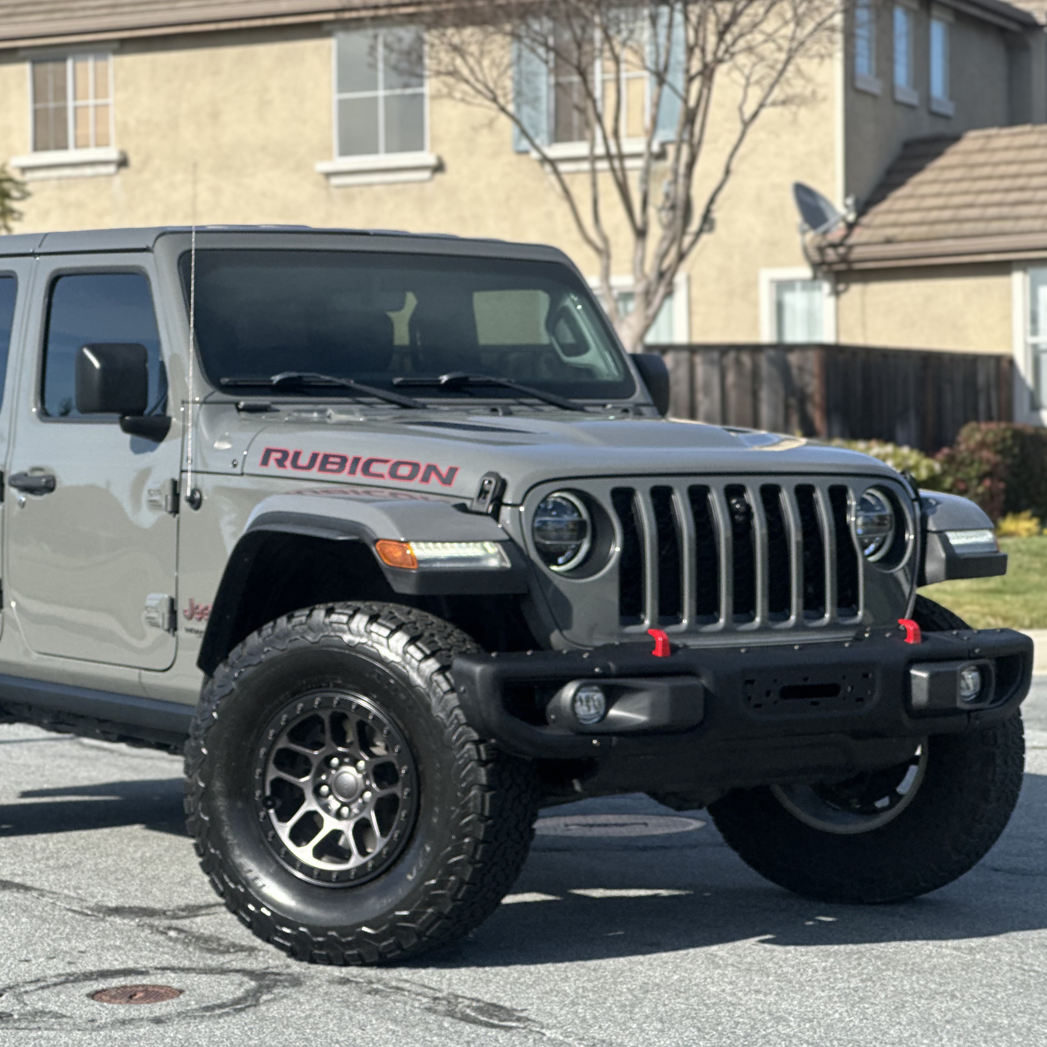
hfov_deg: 19.1
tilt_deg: +0.2
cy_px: 523
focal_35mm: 91
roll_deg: +1.1
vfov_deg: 19.1
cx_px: 387
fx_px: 3114
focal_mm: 9
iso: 32
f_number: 2.8
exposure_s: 1/605
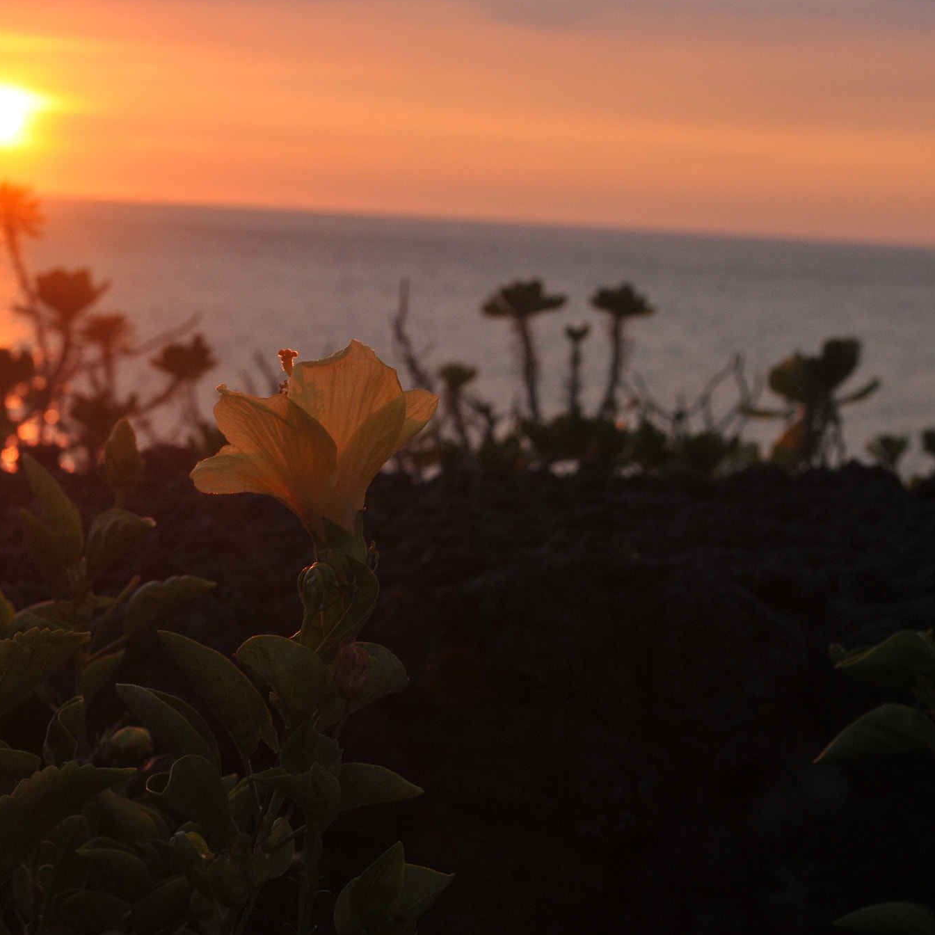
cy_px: 470
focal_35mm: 97
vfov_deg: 17.9
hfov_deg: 17.9
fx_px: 2964
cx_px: 285
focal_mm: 50
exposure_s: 1/60
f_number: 11
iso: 400
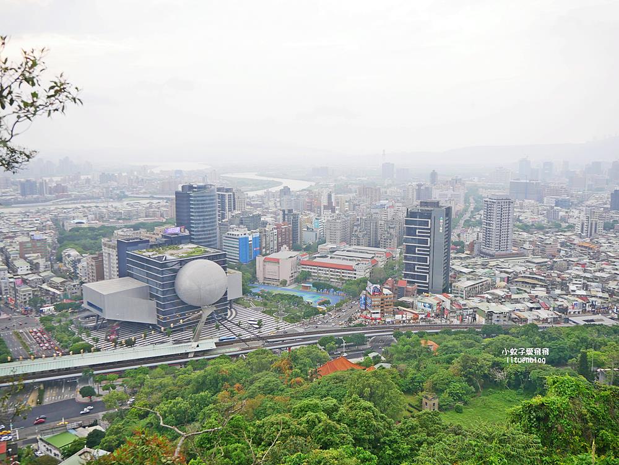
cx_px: 310
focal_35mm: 28
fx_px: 501
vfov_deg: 49.8
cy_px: 232
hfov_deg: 63.4
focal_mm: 14
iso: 200
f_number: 3.5
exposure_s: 1/125
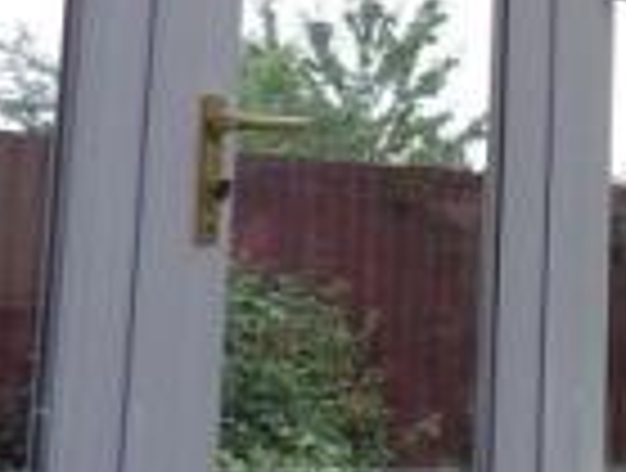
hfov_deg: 15.9
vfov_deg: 16.1
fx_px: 1668
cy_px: 137
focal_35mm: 92
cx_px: 1304
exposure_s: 1/250
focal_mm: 4
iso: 100
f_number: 3.1
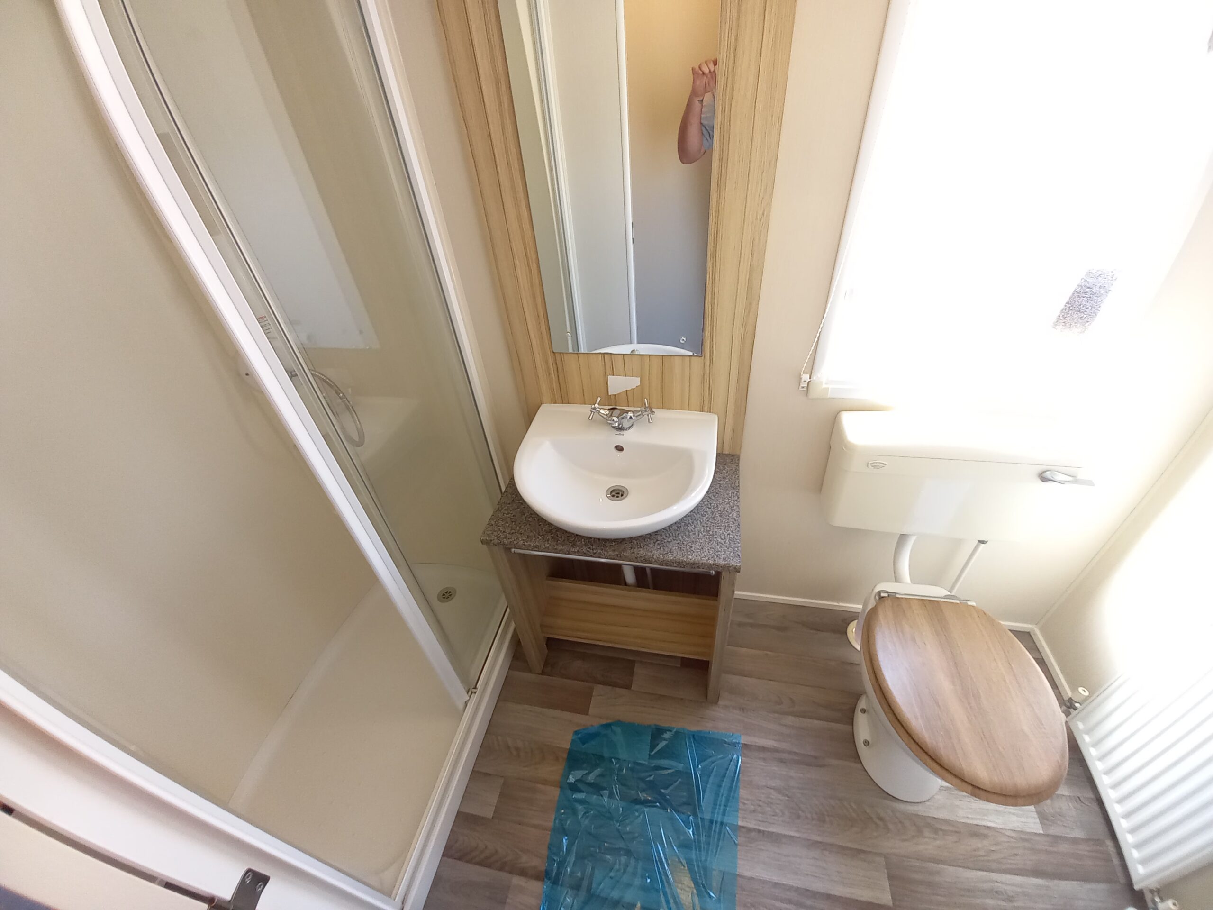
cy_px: 455
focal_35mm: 13
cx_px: 606
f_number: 2.2
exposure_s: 1/50
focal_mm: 1.42
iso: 80
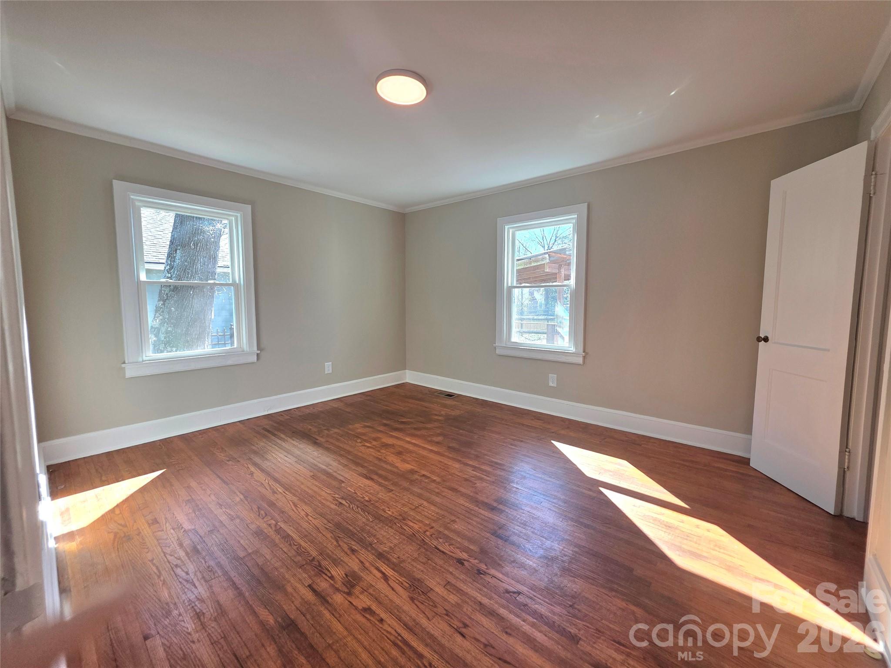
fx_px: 335
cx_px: 446
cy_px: 334
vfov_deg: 89.9
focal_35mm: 13
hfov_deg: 106.2
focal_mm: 2.2
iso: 40
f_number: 1.9
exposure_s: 1/120
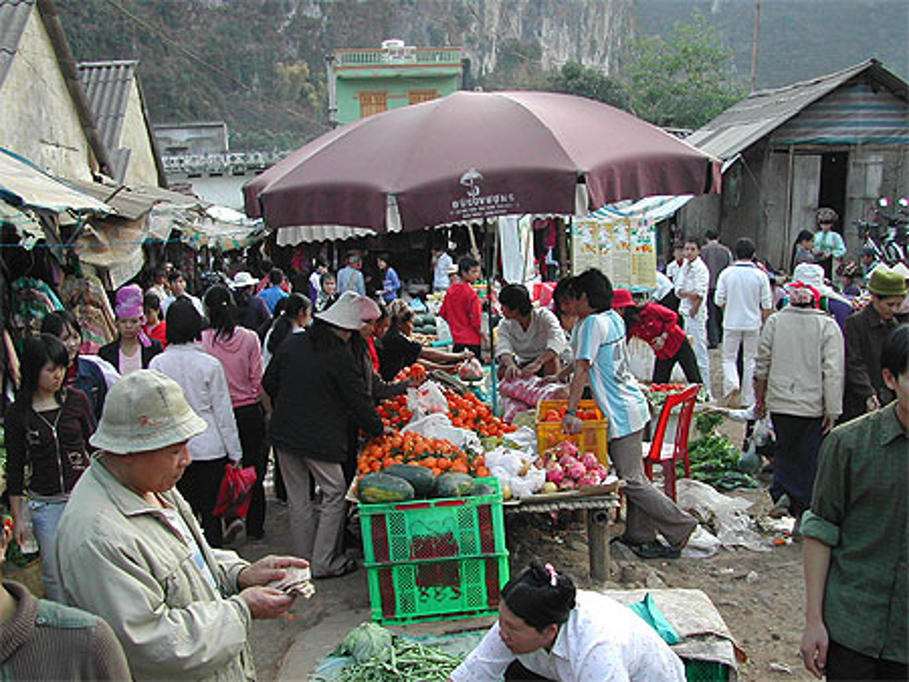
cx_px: 454
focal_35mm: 38
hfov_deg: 49.0
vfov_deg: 37.8
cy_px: 341
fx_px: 998
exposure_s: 1/102
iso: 100
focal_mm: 8
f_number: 2.8
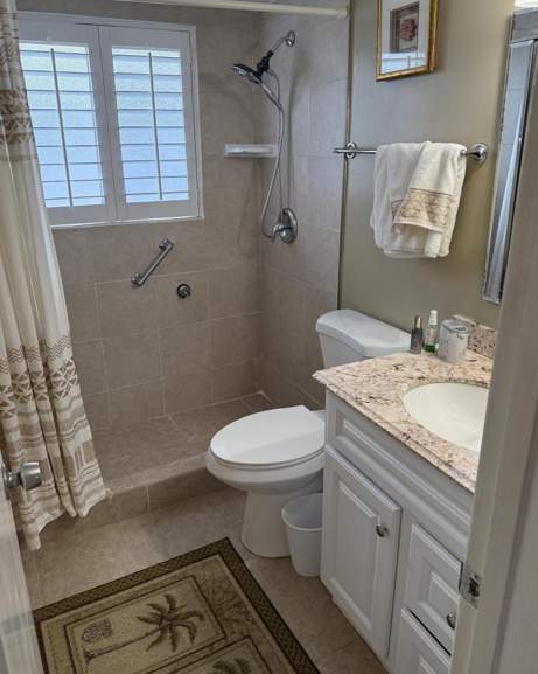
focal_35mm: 26
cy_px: 319
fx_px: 518
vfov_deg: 66.0
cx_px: 261
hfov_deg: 54.9
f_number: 1.78
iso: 200
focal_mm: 6.76
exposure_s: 1/163
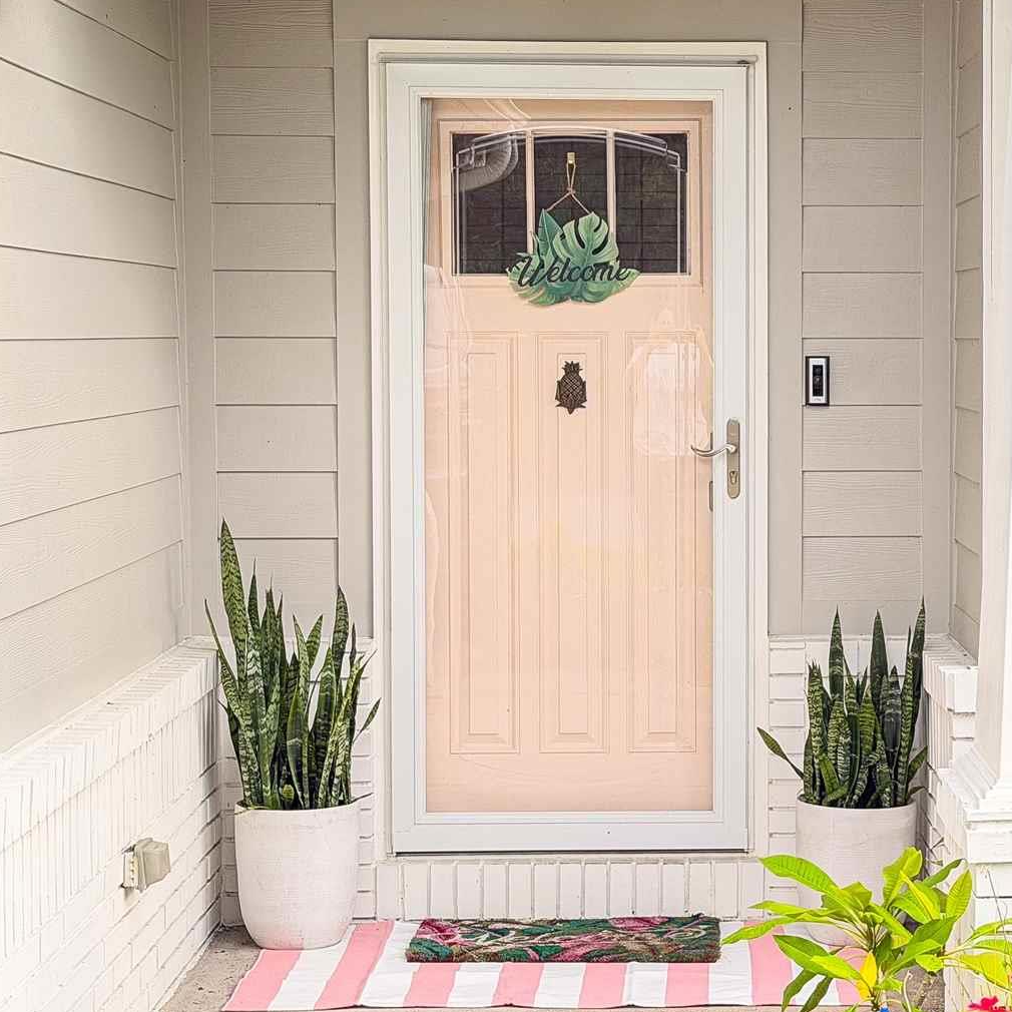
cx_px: 796
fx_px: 2845
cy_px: 489
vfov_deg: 20.2
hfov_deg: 20.0
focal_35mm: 86
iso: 80
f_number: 1.8
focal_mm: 6.76
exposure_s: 1/430
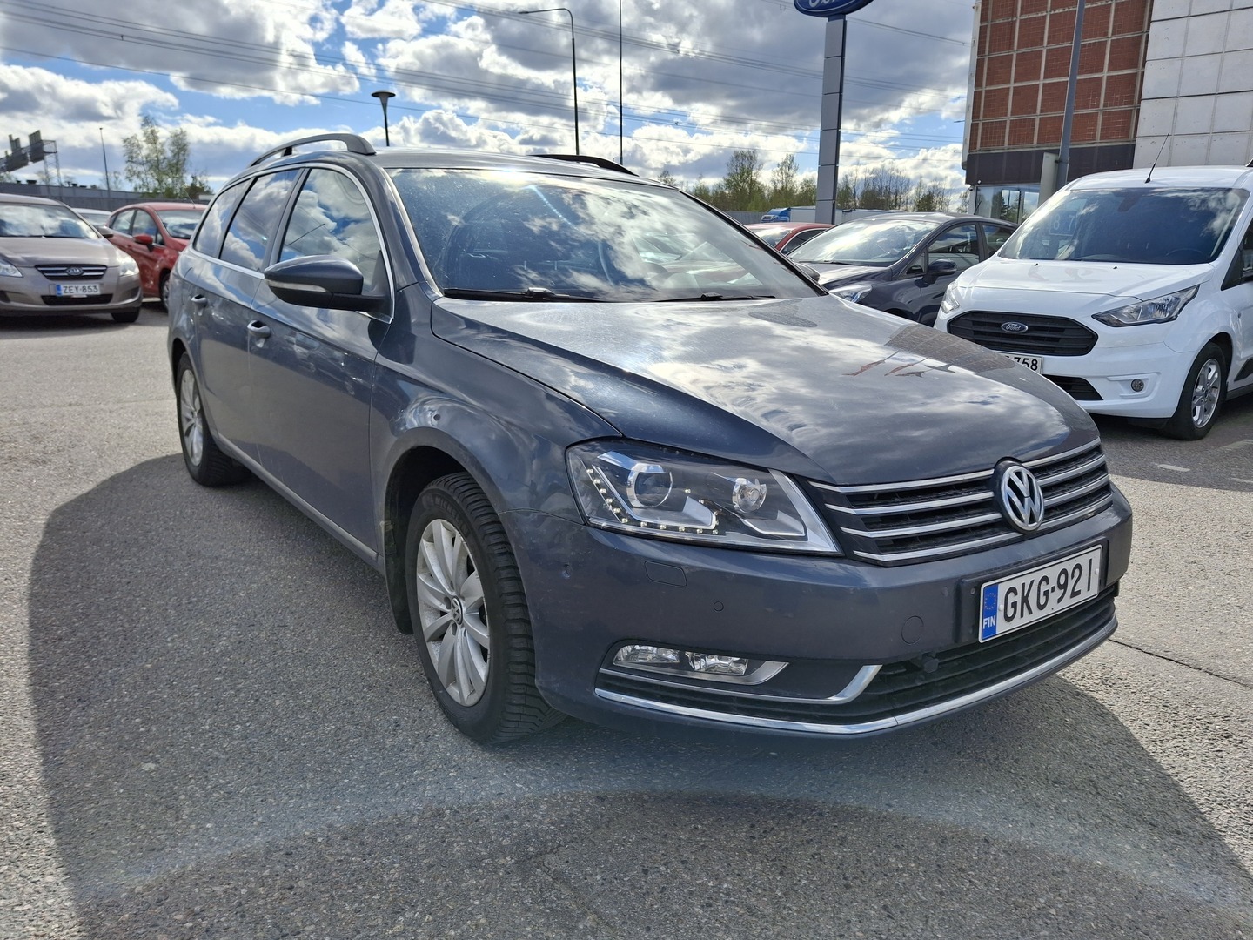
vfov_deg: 54.9
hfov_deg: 69.4
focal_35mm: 25
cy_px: 470
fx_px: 905
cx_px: 626
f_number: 1.8
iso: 25
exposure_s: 1/1996
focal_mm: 4.69
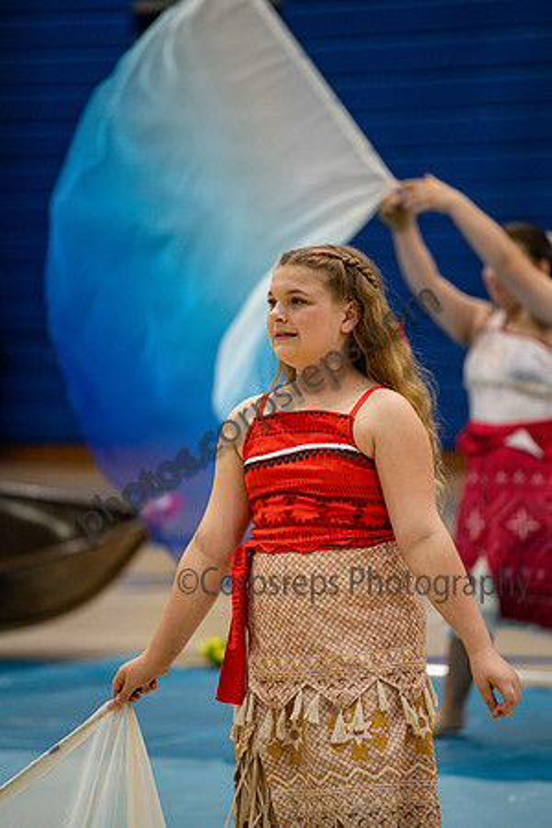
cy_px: 414
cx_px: 276
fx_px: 4600
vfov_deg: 10.3
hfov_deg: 6.9
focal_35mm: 200
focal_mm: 200
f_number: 4
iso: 4000
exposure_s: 1/500
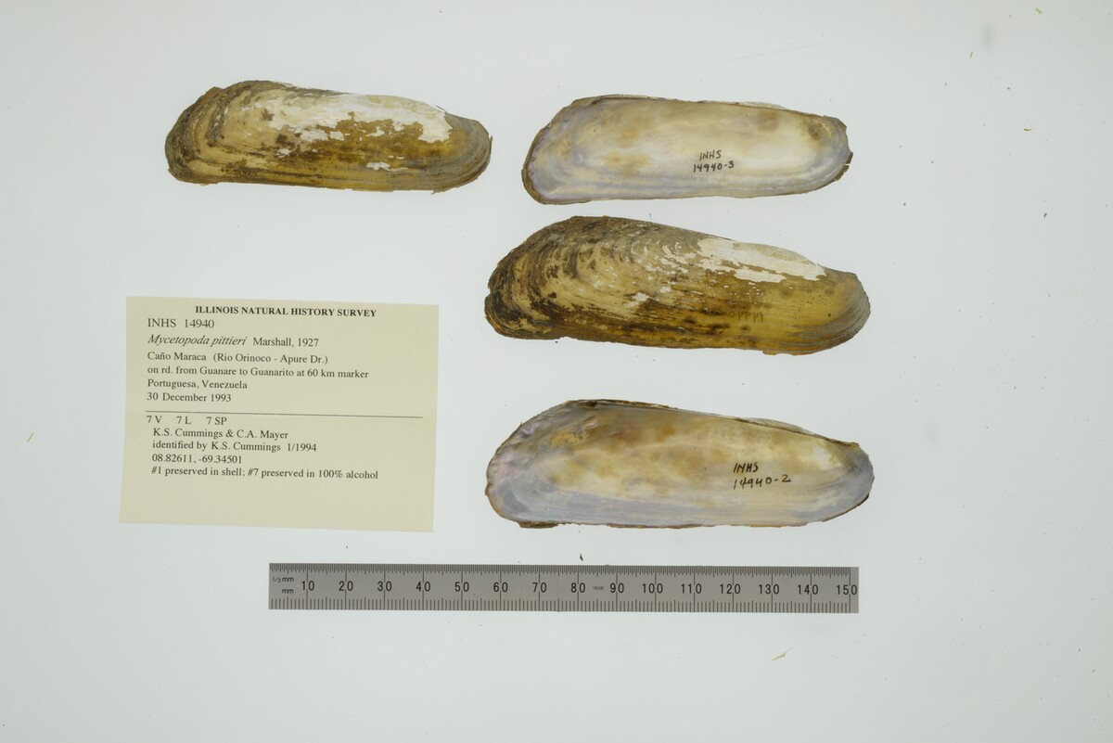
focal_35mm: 60
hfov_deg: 33.4
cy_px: 372
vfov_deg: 22.6
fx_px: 1856
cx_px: 556
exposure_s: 1/10
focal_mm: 60
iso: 100
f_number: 32
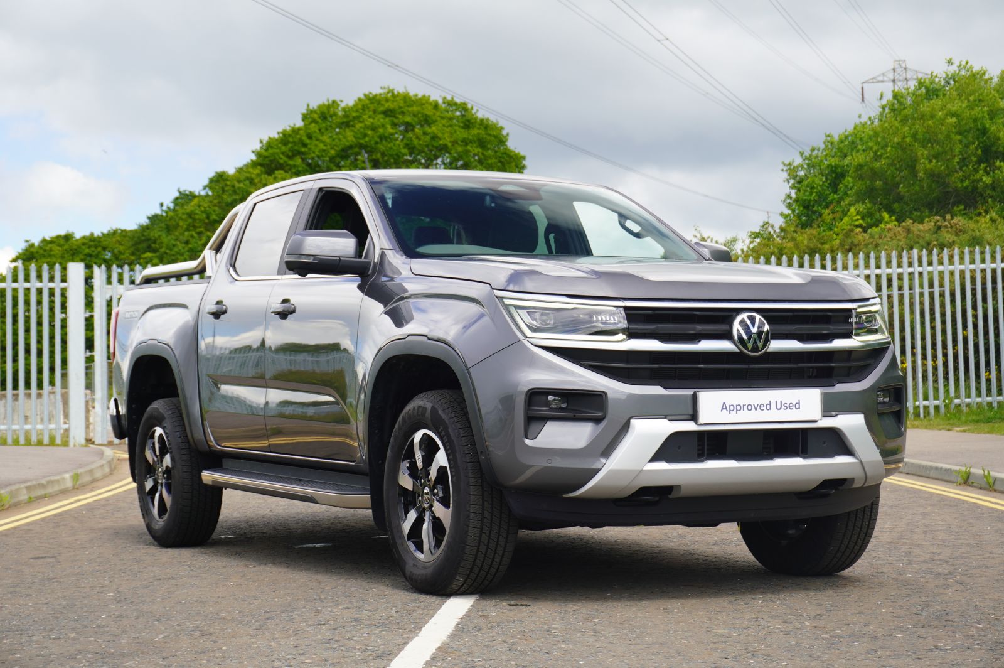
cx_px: 502
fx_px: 1923
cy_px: 334
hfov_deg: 29.3
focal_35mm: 69
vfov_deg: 19.7
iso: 100
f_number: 6.3
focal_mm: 46
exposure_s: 1/100
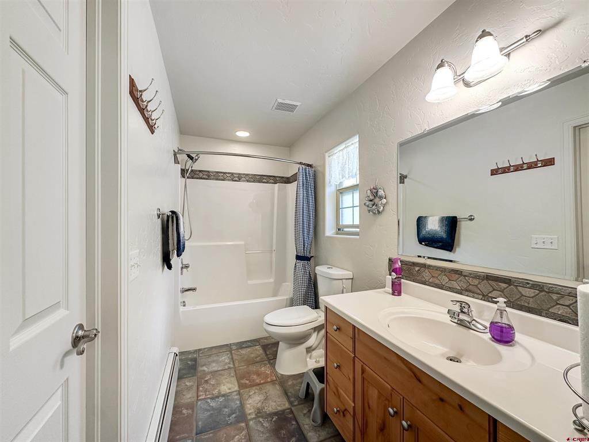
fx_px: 238
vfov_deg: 85.7
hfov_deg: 102.1
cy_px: 221
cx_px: 294
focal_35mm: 14
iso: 200
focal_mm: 2.2
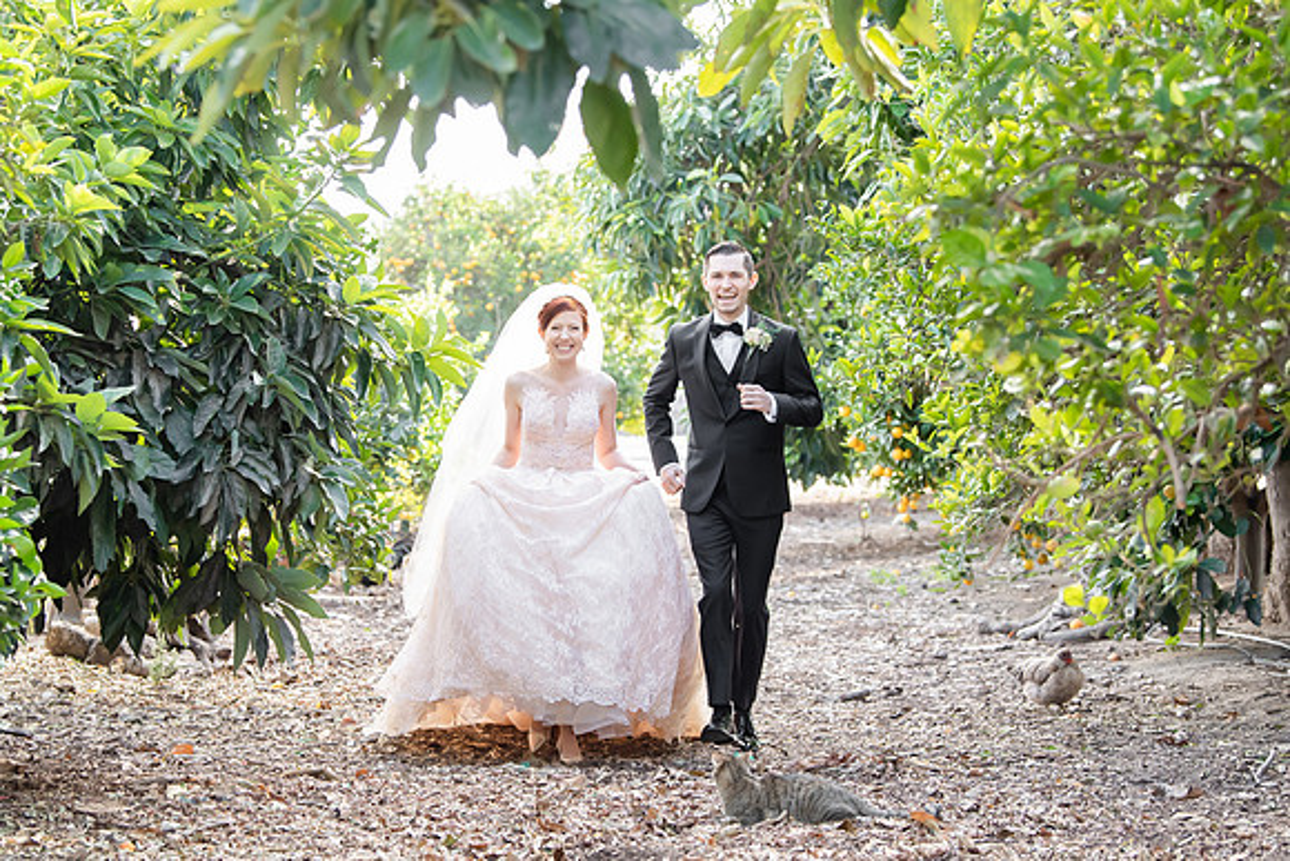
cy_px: 452
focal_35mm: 107
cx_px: 542
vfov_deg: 12.8
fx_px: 3845
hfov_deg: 19.0
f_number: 4
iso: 1250
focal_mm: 86
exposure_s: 1/400
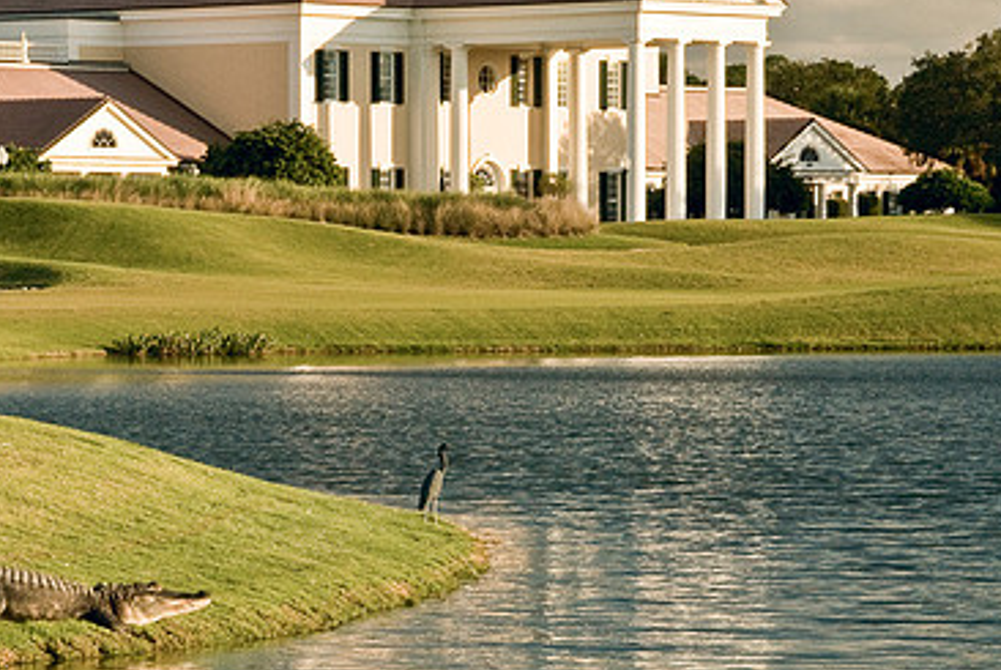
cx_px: 320
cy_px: 273
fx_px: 6286
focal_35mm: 226
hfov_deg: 9.1
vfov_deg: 6.1
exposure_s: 1/60
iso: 400
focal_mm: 95
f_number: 18
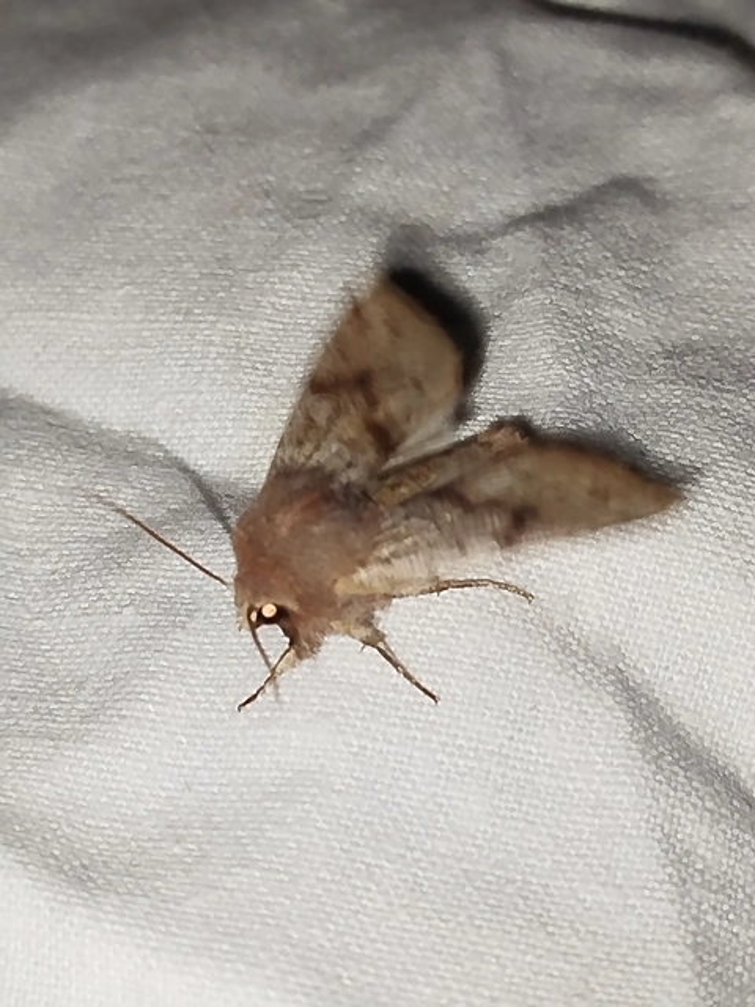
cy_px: 504
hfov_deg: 15.4
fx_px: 2792
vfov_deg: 20.4
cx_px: 378
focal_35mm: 96
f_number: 1.7
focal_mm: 5.31
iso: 125
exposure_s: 1/50
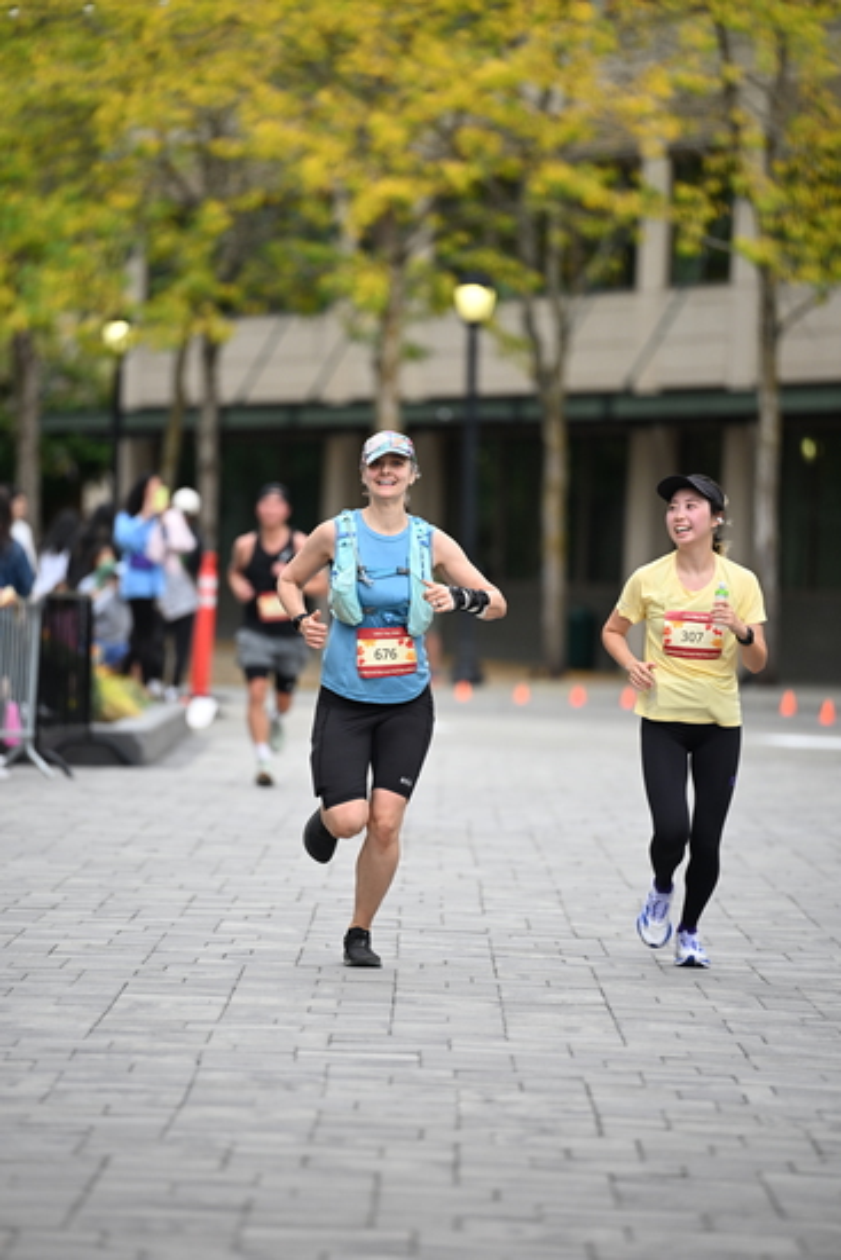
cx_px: 420
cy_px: 630
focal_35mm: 200
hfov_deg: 6.9
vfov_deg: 10.3
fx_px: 7003
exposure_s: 1/2000
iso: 640
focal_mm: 200
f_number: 2.8
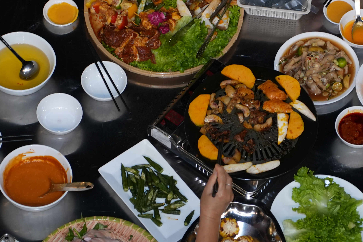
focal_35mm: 235
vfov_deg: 5.8
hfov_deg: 8.8
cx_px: 229
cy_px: 112
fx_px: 2369
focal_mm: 75
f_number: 2.8
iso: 1250
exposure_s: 1/160
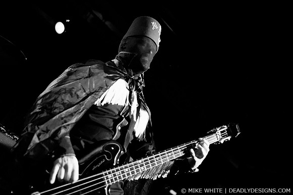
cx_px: 146
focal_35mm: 45
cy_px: 98
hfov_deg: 43.7
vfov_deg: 29.8
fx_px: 366
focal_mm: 30
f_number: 1.8
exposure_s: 1/80
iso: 1000
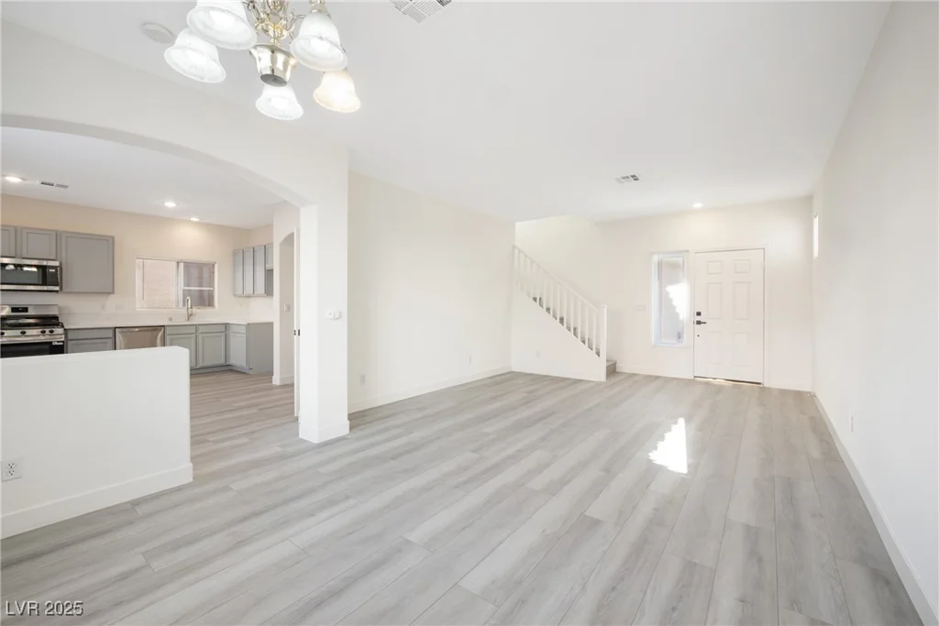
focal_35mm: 14
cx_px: 470
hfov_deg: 104.2
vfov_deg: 81.2
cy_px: 313
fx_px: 365
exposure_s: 1/3
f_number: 9
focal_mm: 14
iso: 100
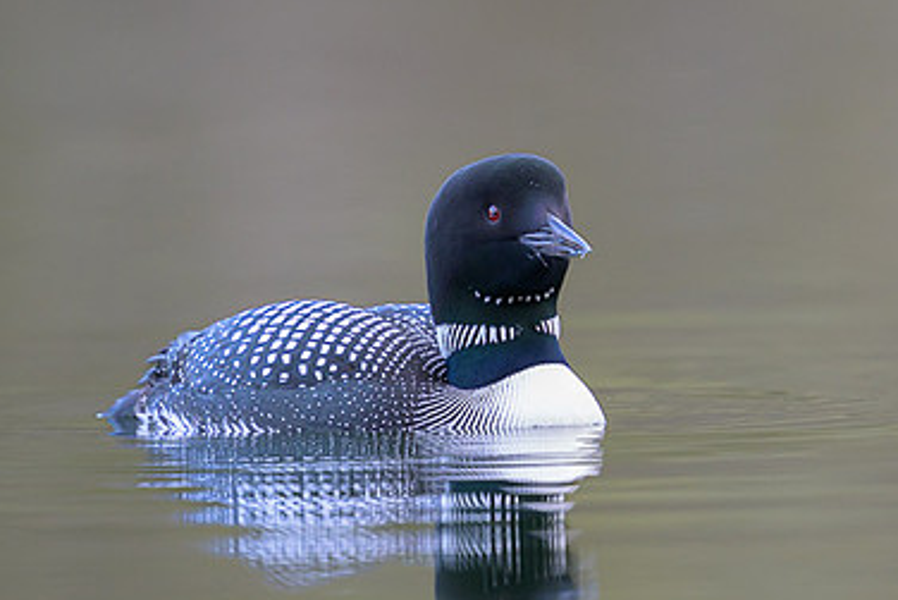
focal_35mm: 1211
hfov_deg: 1.7
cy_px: 205
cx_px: 514
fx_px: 30218
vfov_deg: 1.1
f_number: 4
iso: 1600
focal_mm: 560
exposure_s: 1/250
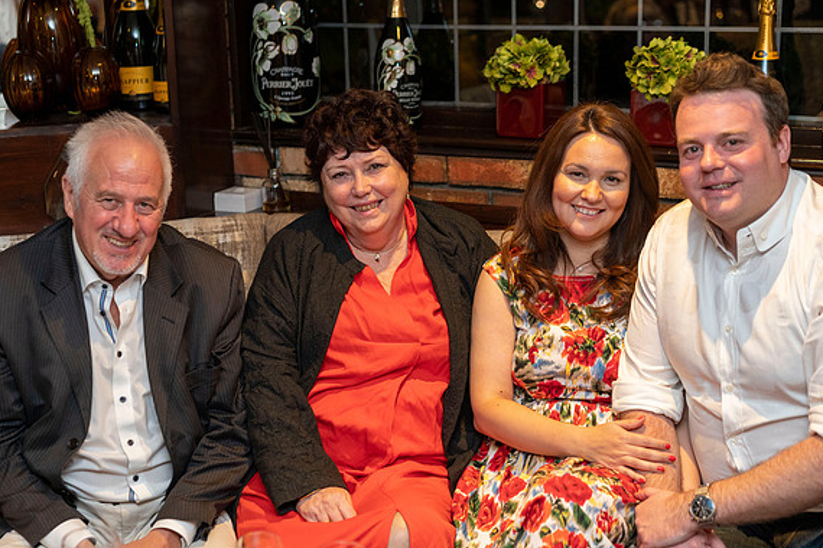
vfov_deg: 24.2
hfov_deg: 35.6
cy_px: 270
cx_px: 414
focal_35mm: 56
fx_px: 1280
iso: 3200
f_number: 2.8
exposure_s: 1/160
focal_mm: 55
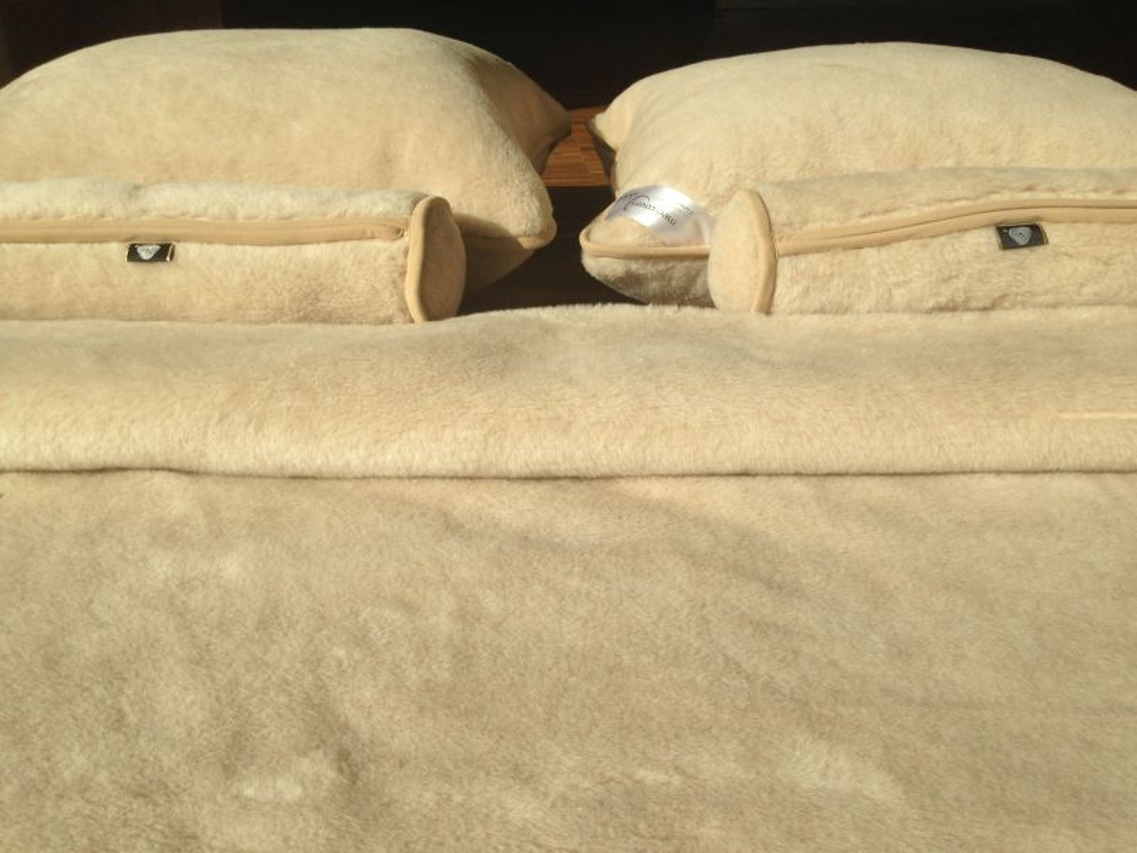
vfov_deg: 42.9
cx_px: 568
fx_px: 1084
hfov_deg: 55.4
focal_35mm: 33
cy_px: 426
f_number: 2.4
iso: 50
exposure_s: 1/1869
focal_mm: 4.12
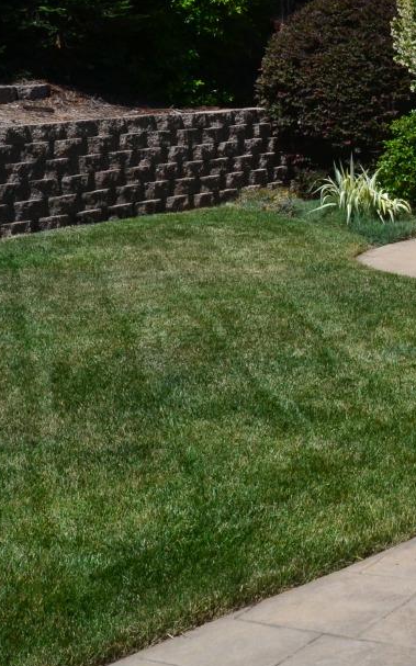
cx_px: 619
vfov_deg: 29.7
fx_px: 1234
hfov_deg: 17.3
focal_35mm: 68
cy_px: 159
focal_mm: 18
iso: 400
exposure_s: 1/320
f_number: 10
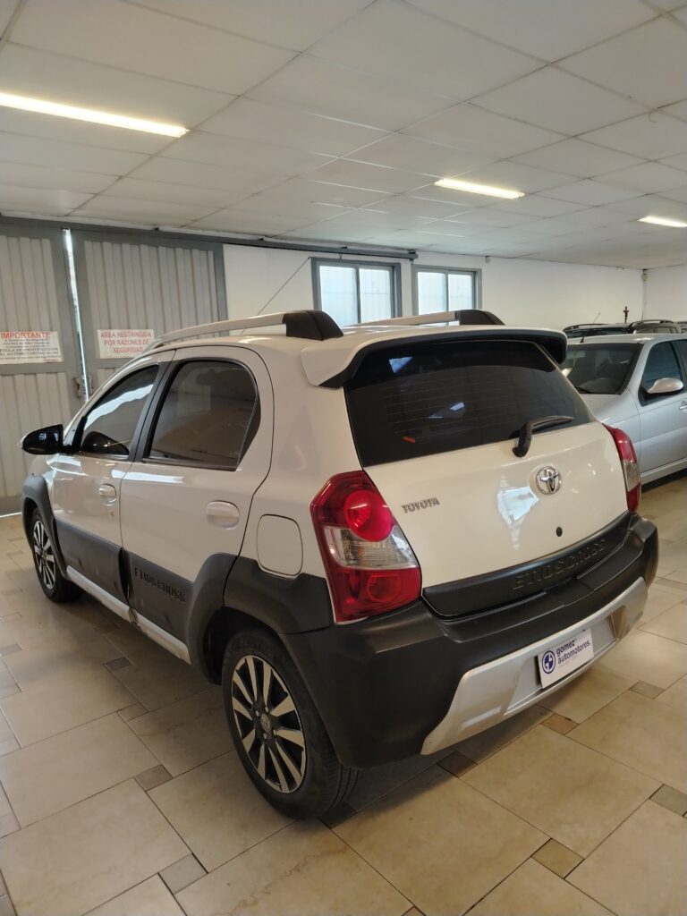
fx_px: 635
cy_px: 458
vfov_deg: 71.6
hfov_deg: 56.8
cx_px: 344
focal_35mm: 24
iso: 681
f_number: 1.75
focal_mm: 5.25
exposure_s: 1/33.3
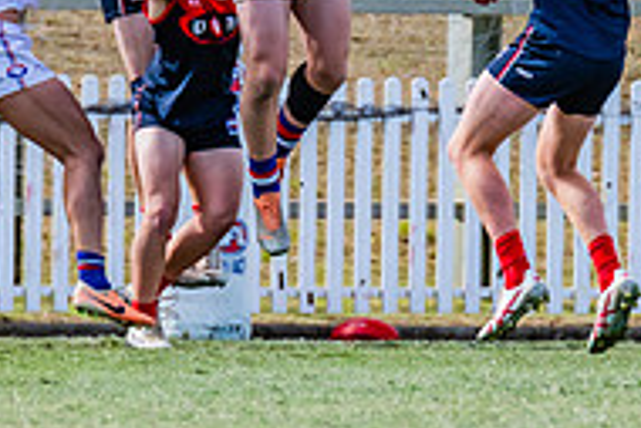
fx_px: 30826
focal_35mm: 1730
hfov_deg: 1.2
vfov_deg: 0.8
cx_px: 383
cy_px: -9
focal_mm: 420
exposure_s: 1/2000
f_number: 6.3
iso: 800
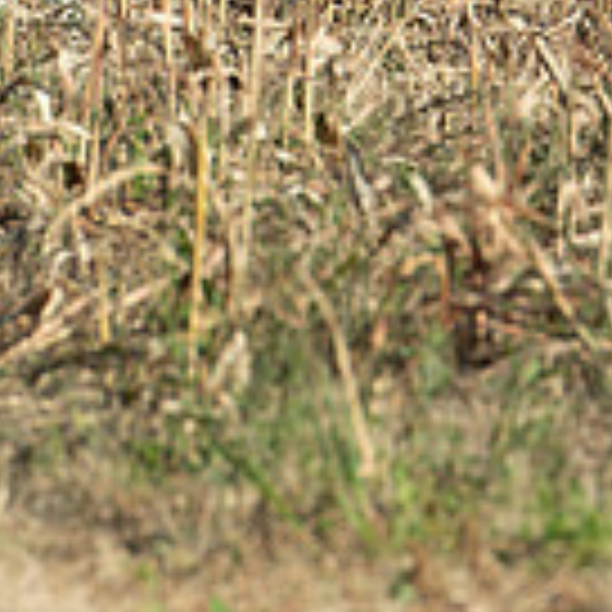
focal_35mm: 1136
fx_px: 22723
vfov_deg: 1.5
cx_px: 606
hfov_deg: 1.5
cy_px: -460
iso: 125
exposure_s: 1/500
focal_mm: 200
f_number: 5.6
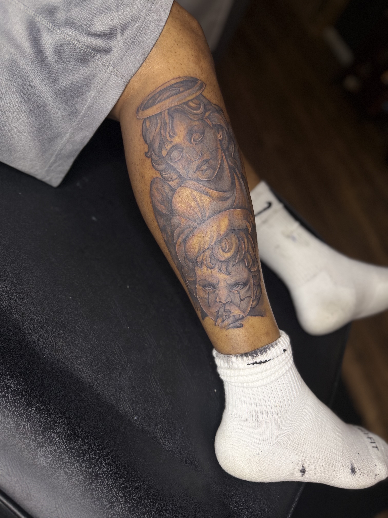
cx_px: 194
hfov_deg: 56.8
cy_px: 259
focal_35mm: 24
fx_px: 359
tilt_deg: -51.3
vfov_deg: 71.6
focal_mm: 6.76
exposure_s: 1/115
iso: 125
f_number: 1.78
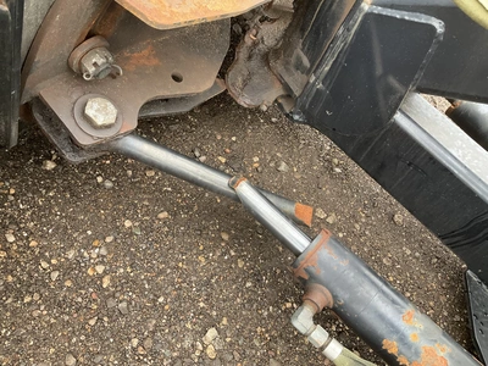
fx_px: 409
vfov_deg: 48.2
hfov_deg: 61.7
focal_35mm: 29
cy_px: 183
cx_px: 244
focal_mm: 3
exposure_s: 1/106
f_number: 1.8
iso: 64
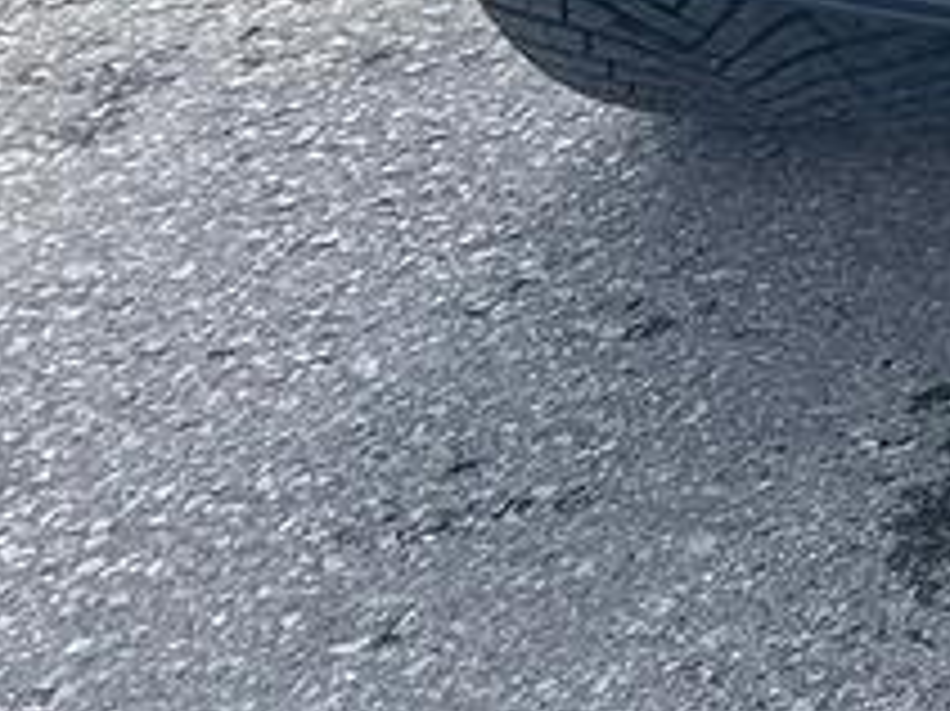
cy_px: -1210
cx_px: 2440
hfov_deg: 10.4
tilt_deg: -4.8
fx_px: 4334
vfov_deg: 8.3
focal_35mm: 158
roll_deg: +0.2
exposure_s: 1/1531
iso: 50
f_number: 1.5
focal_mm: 5.7
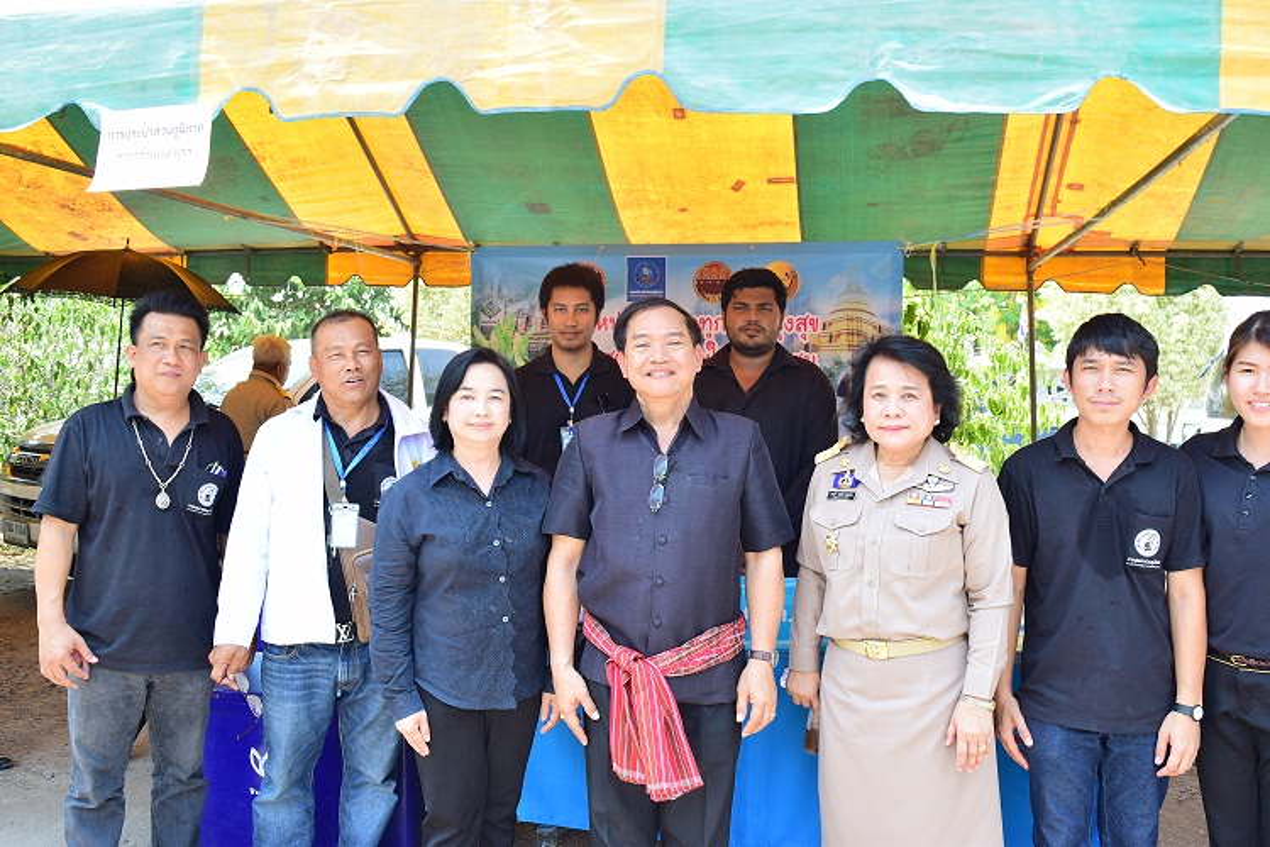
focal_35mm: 33
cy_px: 424
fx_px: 1164
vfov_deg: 40.0
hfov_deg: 57.2
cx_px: 635
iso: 400
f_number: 7.1
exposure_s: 1/200
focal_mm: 22
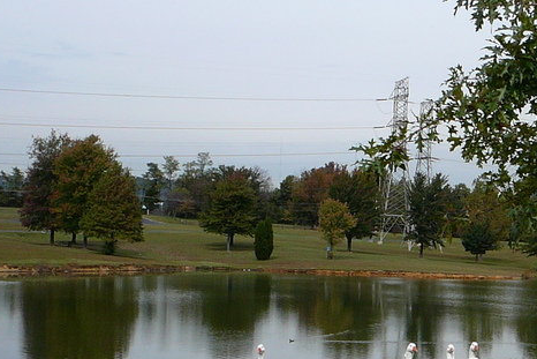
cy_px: 231
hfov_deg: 24.1
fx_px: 1194
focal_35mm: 80
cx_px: 557
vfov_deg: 17.0
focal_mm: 5.2
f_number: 5
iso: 80
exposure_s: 1/500
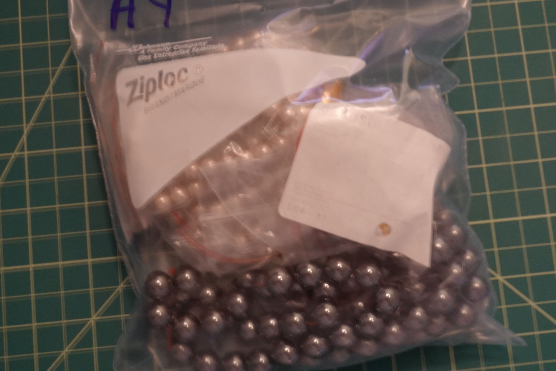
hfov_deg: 31.4
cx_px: 320
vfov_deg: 21.2
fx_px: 988
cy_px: 182
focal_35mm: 64
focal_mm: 15.59
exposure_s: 1/8
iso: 800
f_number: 4
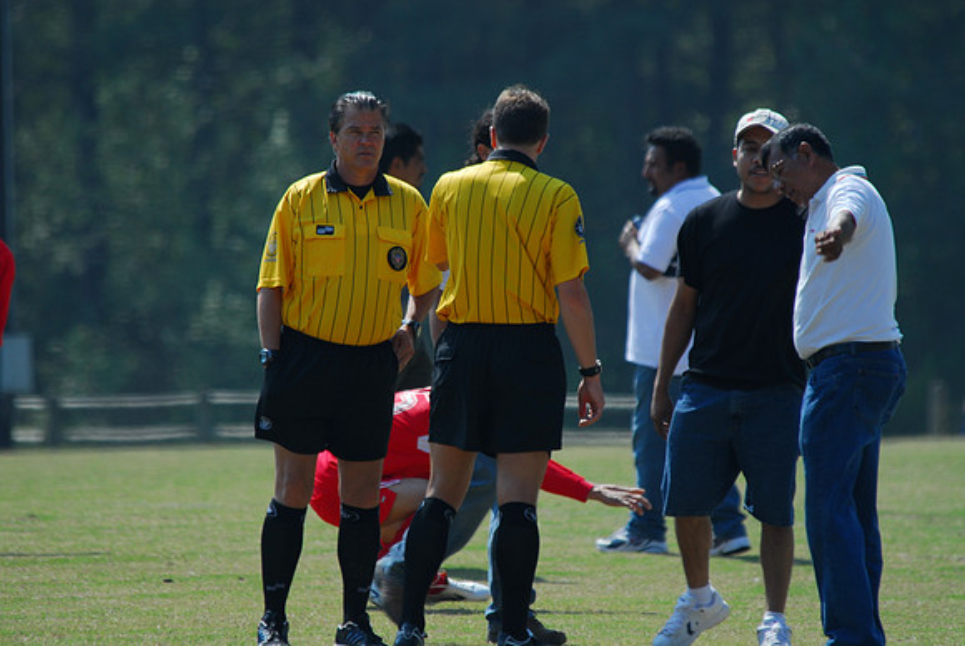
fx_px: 14892
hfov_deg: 3.7
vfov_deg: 2.5
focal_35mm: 555
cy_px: 323
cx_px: 482
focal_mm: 370
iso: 100
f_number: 5.6
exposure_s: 1/125
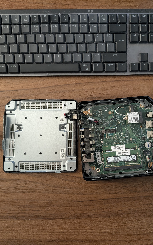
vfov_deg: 56.7
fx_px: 227
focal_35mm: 34
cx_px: 90
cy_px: 122
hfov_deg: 37.2
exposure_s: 1/25
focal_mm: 6.9
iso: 308
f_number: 1.68
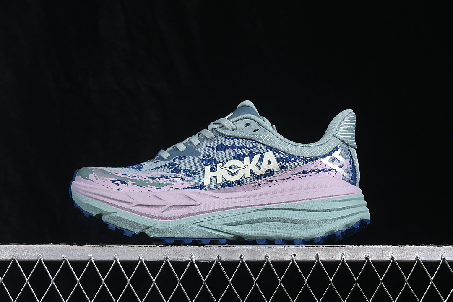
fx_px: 944
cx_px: 226
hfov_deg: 27.0
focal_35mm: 75
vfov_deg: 18.2
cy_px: 151
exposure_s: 1/80
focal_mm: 50
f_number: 8
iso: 160
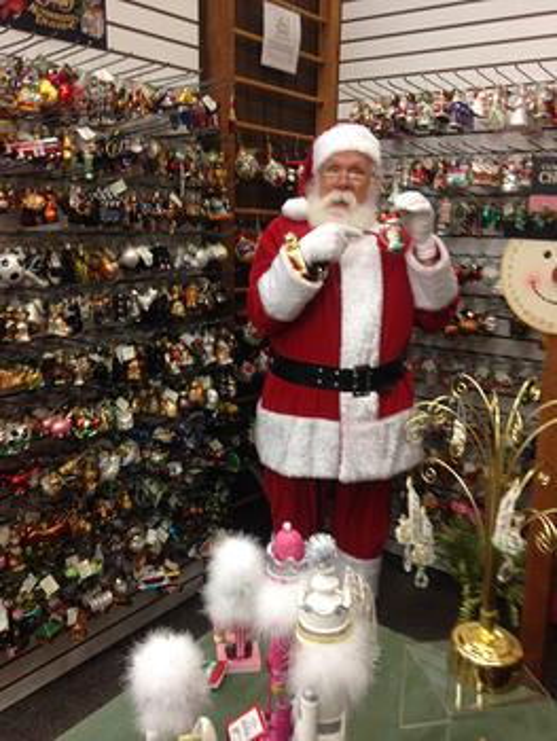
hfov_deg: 43.0
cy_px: 370
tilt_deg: -10.5
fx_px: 707
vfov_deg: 55.3
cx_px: 278
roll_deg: -0.3
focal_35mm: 33
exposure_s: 1/20
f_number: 2.4
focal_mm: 4.12
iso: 64
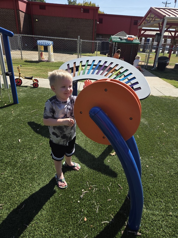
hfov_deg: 58.9
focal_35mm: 23
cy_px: 119
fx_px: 158
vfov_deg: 73.9
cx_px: 89
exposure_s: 1/3798
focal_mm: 5.4
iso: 80
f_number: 1.8
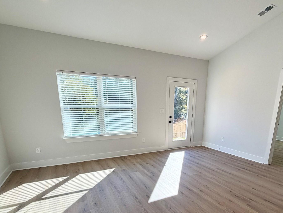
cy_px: 148
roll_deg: -0.9
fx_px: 172
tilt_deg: -15.8
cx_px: 158
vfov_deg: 61.3
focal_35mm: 21
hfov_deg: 78.7
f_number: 2.2
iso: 64
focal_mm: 2.22
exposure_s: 1/419
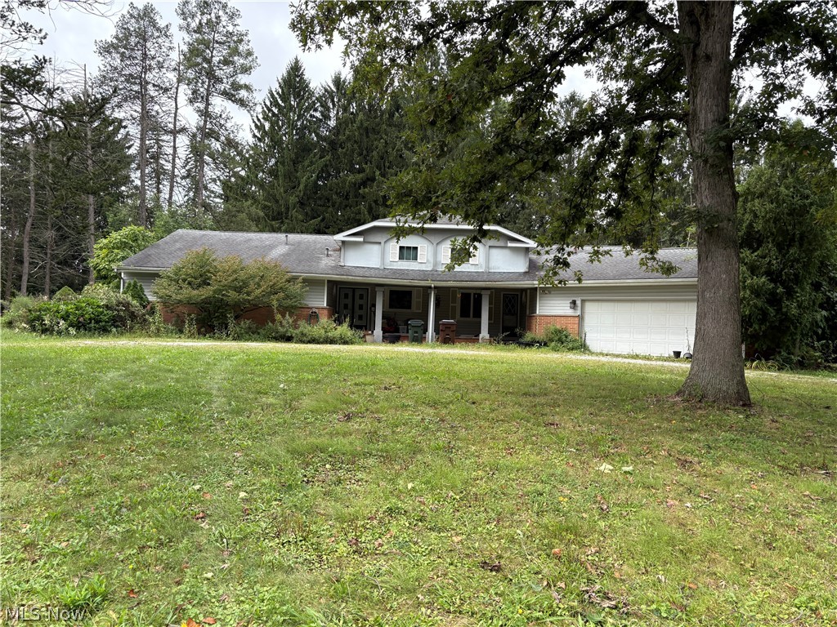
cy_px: 314
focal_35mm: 26
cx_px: 418
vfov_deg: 53.1
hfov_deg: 67.3
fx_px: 629
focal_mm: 5.96
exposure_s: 1/920
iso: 64
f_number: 1.6
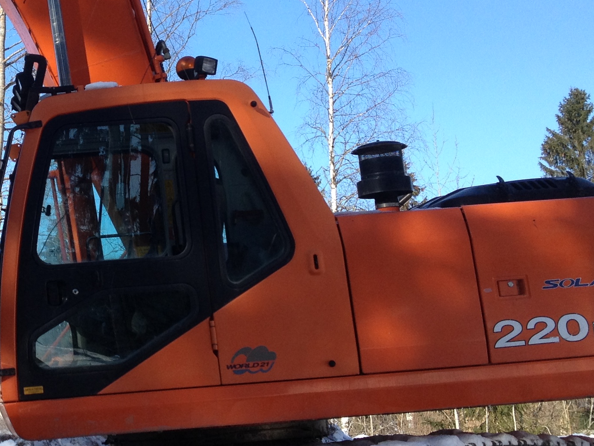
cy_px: 129
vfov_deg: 17.7
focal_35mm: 83
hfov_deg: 22.8
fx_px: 1424
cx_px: 29
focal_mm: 4.28
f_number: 2.4
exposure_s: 1/876
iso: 50
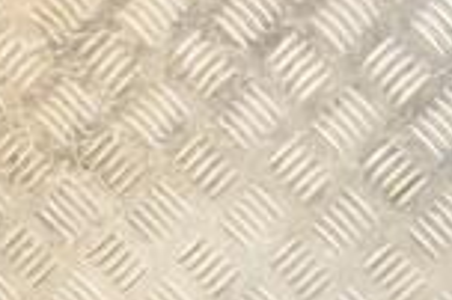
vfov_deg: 9.0
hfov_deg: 13.8
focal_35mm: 148
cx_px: 375
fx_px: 1856
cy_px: 457
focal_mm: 25
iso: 800
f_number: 5
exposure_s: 1/160
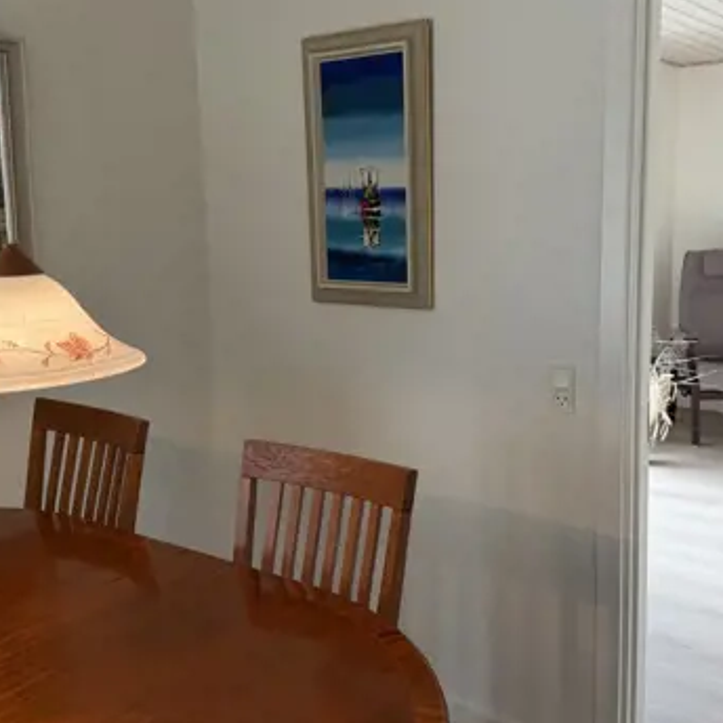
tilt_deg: -7.9
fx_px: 874
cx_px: 414
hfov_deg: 44.8
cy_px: 326
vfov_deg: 44.9
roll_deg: +0.5
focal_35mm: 37
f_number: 1.78
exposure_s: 1/121
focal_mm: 6.76
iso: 64
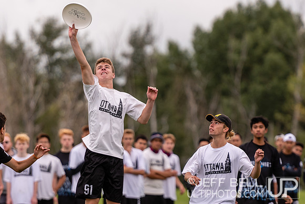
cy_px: 159
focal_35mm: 490
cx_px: 196
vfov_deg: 2.8
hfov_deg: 4.2
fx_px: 4154
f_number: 2.8
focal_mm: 200
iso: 100
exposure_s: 1/1000
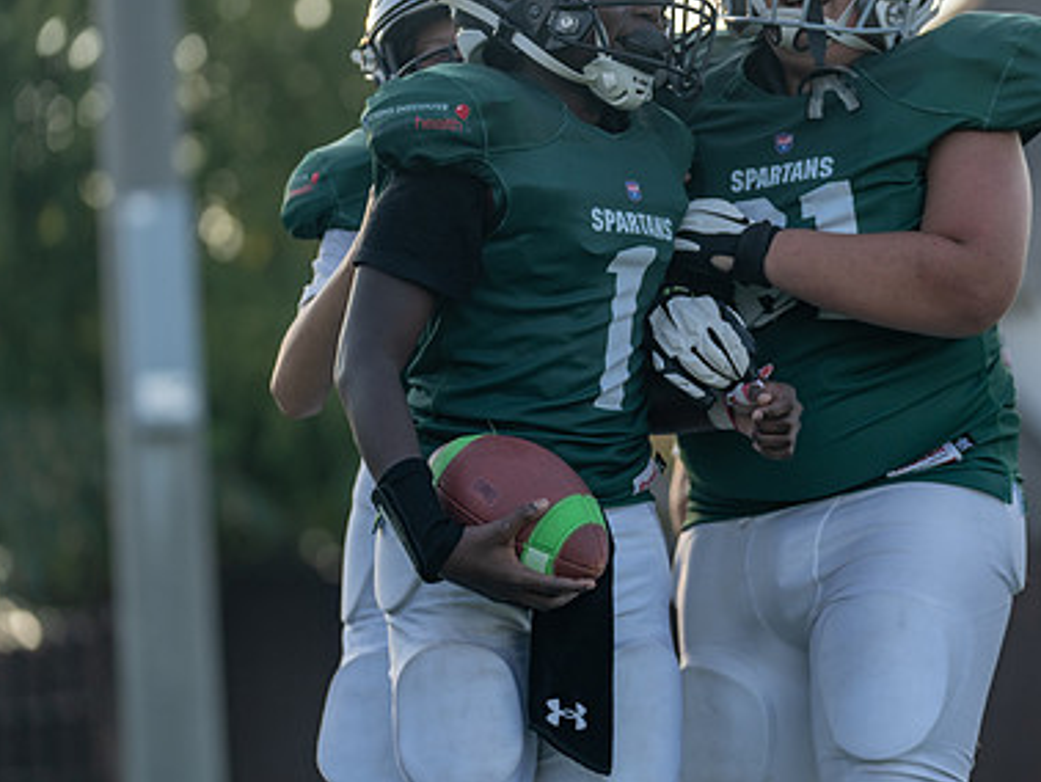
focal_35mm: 199
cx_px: 631
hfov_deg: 9.9
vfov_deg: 7.5
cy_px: 282
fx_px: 5988
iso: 160
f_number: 2.8
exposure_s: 1/1000
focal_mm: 135
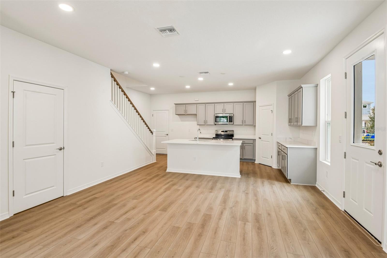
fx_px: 183
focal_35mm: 17
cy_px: 129
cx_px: 194
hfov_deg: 93.3
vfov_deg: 70.4
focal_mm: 17
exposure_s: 1/25
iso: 400
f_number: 8
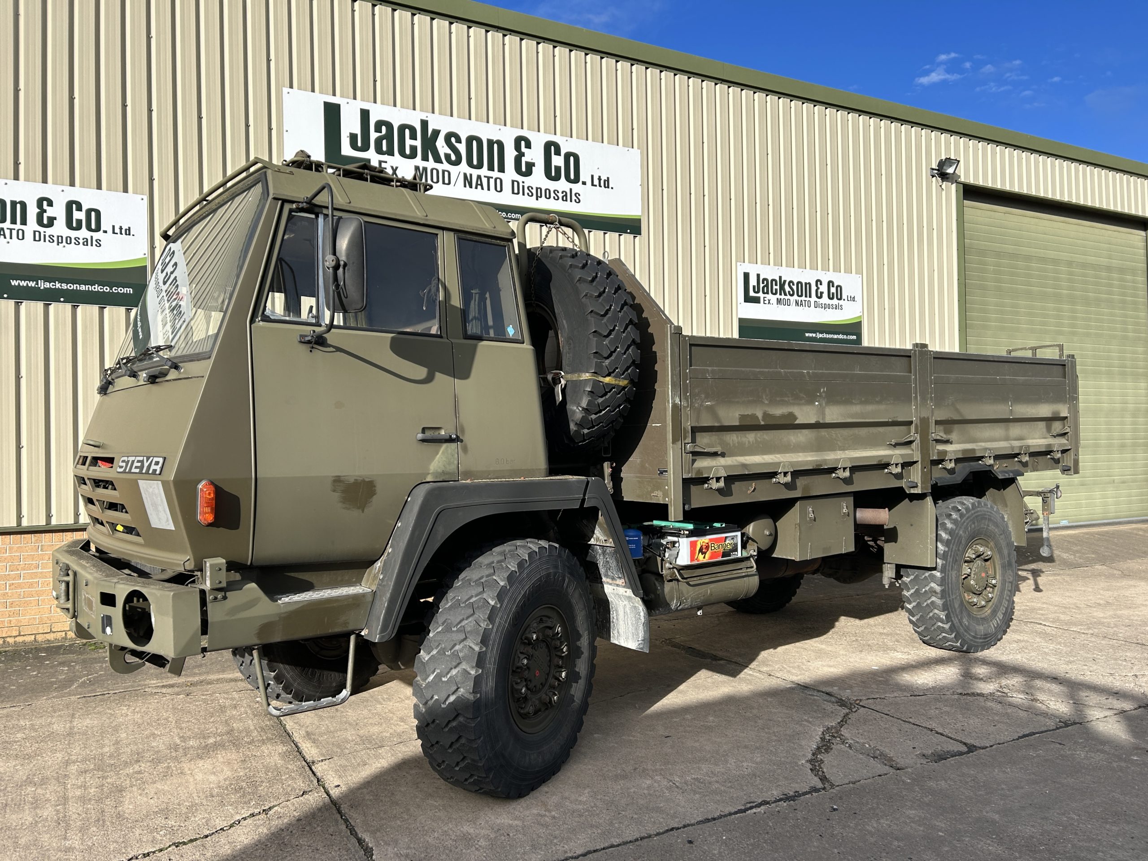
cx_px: 574
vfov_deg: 53.1
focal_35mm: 26
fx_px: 862
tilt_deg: +2.3
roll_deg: +0.2
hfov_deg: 67.3
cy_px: 430
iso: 50
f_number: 1.5
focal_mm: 5.7
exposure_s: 1/3831
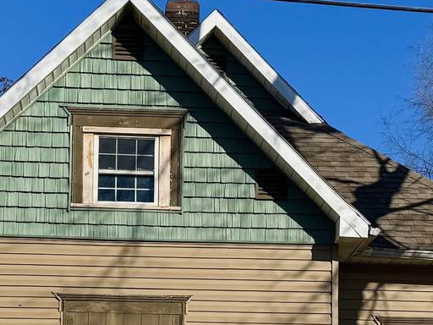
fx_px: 751
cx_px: 189
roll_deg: -1.5
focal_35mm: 60
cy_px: 361
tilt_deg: +8.4
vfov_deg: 22.9
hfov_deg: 32.1
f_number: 1.78
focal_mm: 6.76
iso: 80
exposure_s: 1/4167
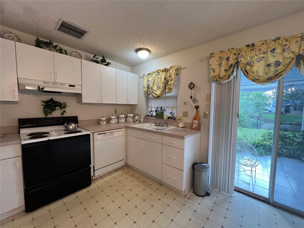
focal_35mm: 13
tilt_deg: -4.4
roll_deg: -0.7
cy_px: 114
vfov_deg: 89.9
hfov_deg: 106.2
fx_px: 114
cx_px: 152
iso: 200
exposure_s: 1/120
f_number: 1.8
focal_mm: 1.57
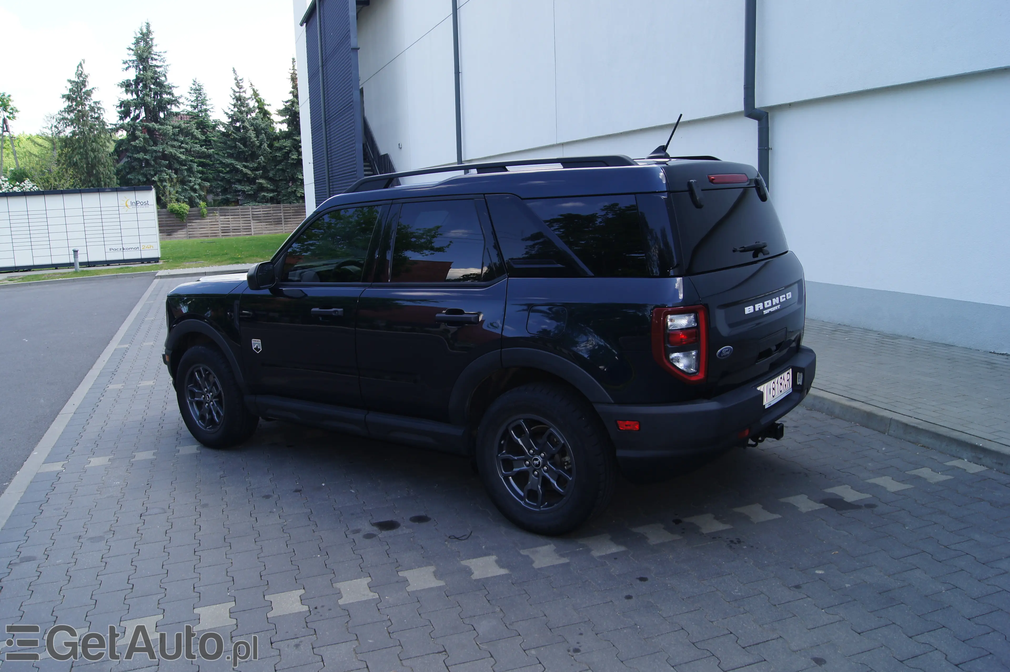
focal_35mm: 30
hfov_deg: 62.0
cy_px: 336
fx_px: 841
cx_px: 505
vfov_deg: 43.6
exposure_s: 1/80
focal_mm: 20
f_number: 6.3
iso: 100
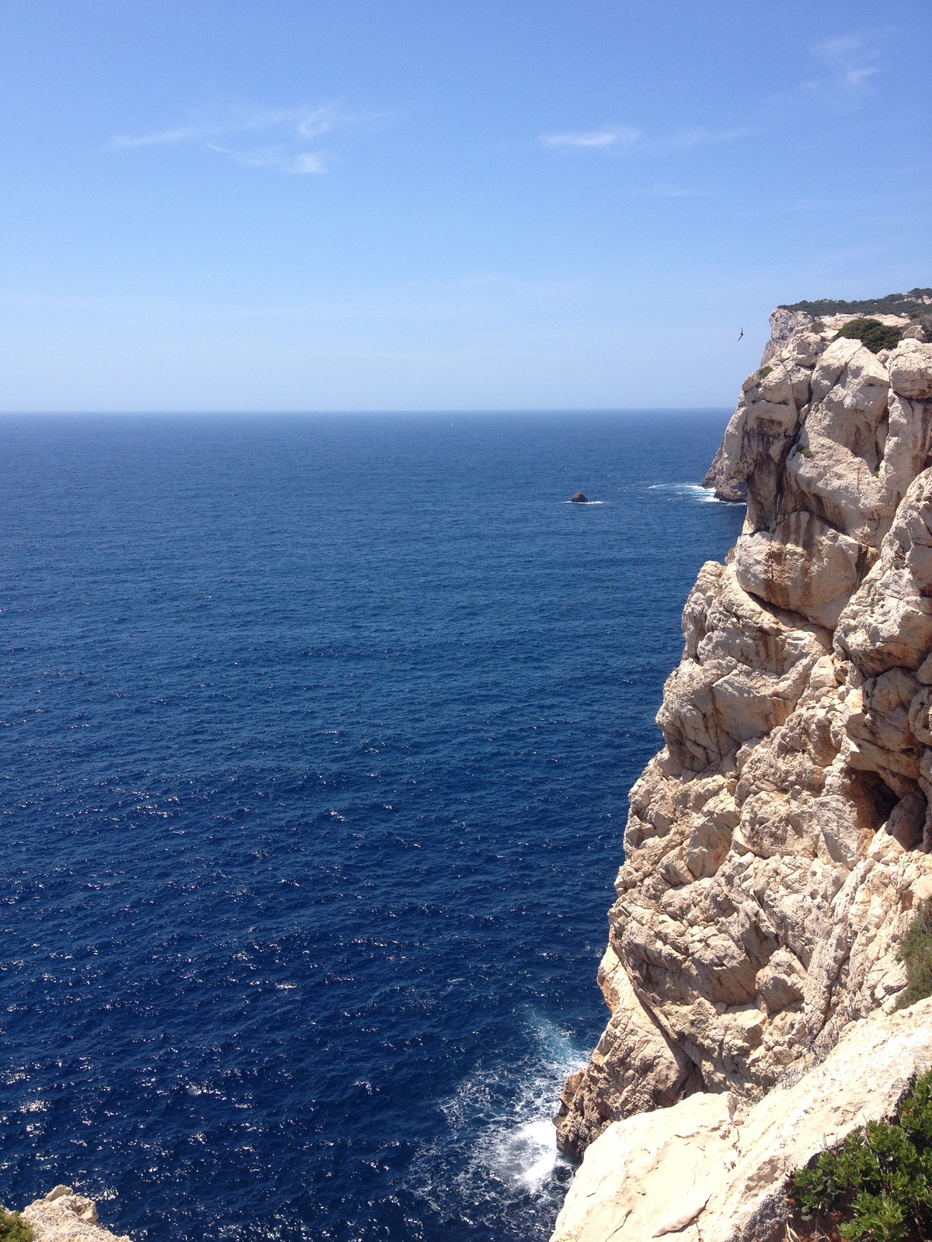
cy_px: 621
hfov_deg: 40.7
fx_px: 1256
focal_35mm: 35
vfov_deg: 52.6
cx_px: 466
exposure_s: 1/1346
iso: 50
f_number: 2.4
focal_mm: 4.28
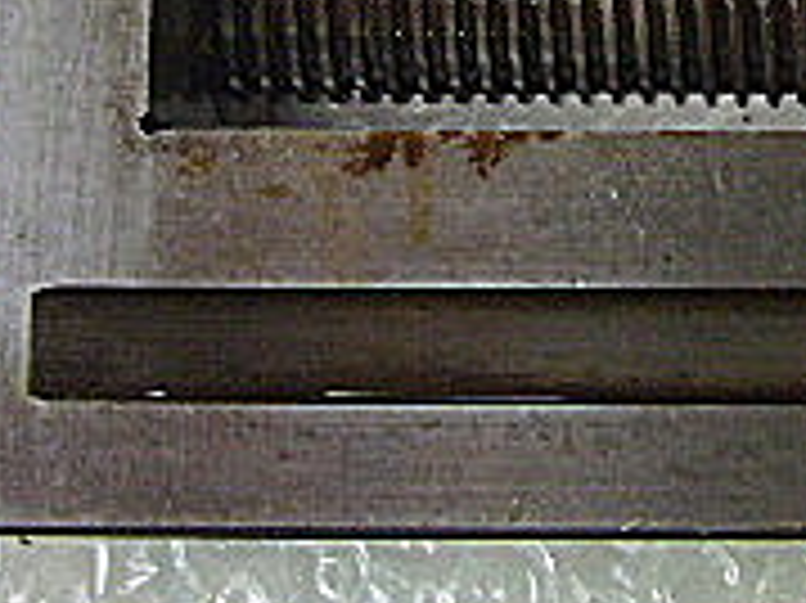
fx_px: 2327
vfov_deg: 14.7
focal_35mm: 100
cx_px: 729
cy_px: 126
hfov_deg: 19.3
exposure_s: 1/15
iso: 160
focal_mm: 4.6
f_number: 2.8
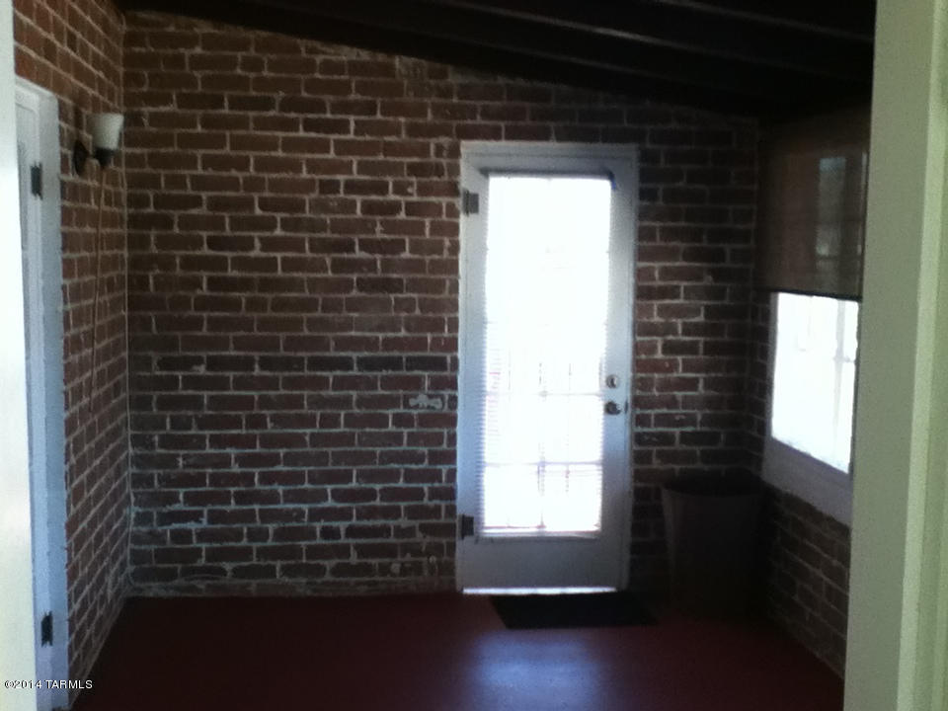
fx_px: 876
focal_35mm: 32
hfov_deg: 56.8
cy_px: 356
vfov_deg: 44.2
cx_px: 474
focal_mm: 3.85
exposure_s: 1/30
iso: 125
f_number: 2.4
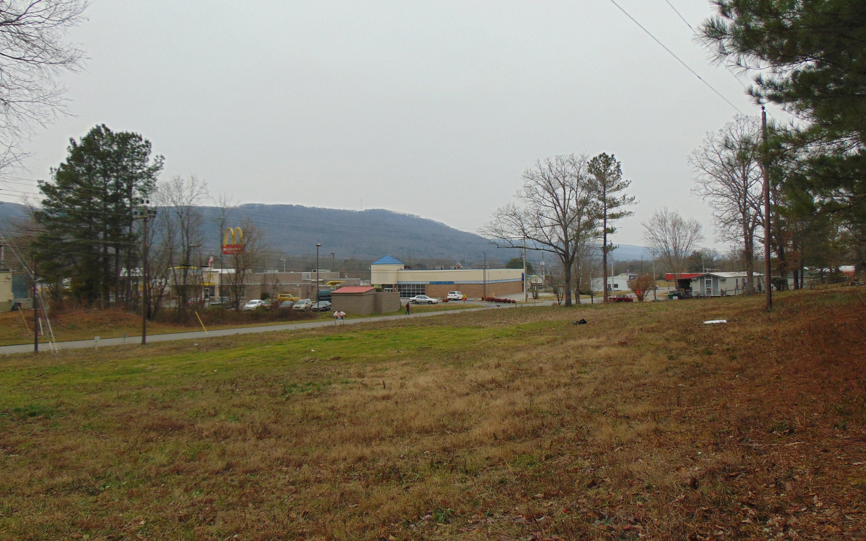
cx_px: 435
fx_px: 637
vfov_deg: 46.0
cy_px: 262
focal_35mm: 27
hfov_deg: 68.4
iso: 80
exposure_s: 1/400
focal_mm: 4.5
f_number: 3
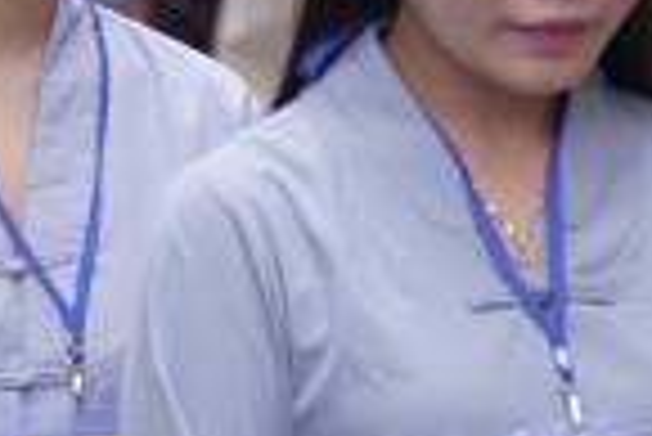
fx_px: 18310
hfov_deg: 2.0
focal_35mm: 1010
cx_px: -645
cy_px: -189
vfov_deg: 1.4
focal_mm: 150
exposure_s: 1/640
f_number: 2.8
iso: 160
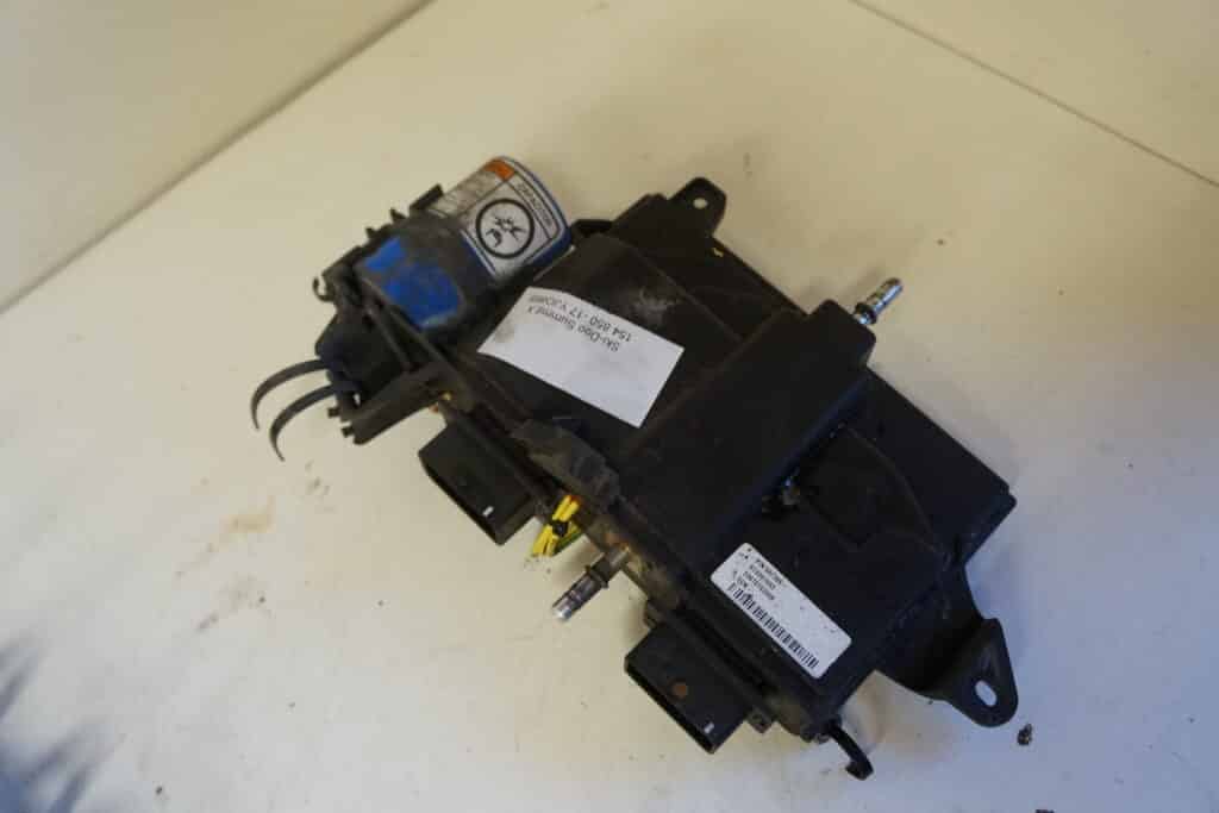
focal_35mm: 30
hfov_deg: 61.9
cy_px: 406
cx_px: 610
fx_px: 1016
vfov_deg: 43.6
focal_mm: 20
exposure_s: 1/60
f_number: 4
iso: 1600
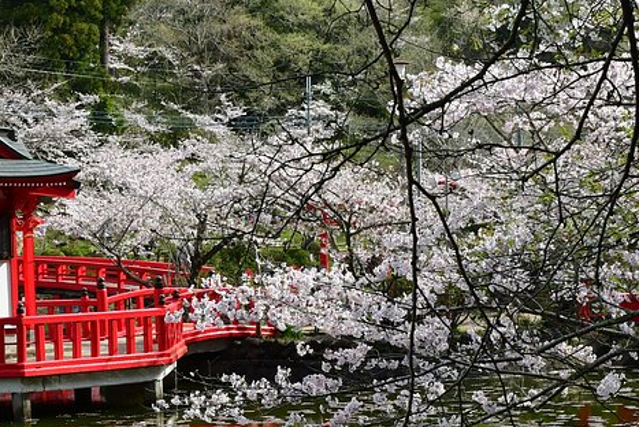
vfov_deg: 14.8
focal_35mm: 92
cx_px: 100
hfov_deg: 21.8
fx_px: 1634
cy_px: 326
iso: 400
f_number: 11
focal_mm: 28
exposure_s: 1/500
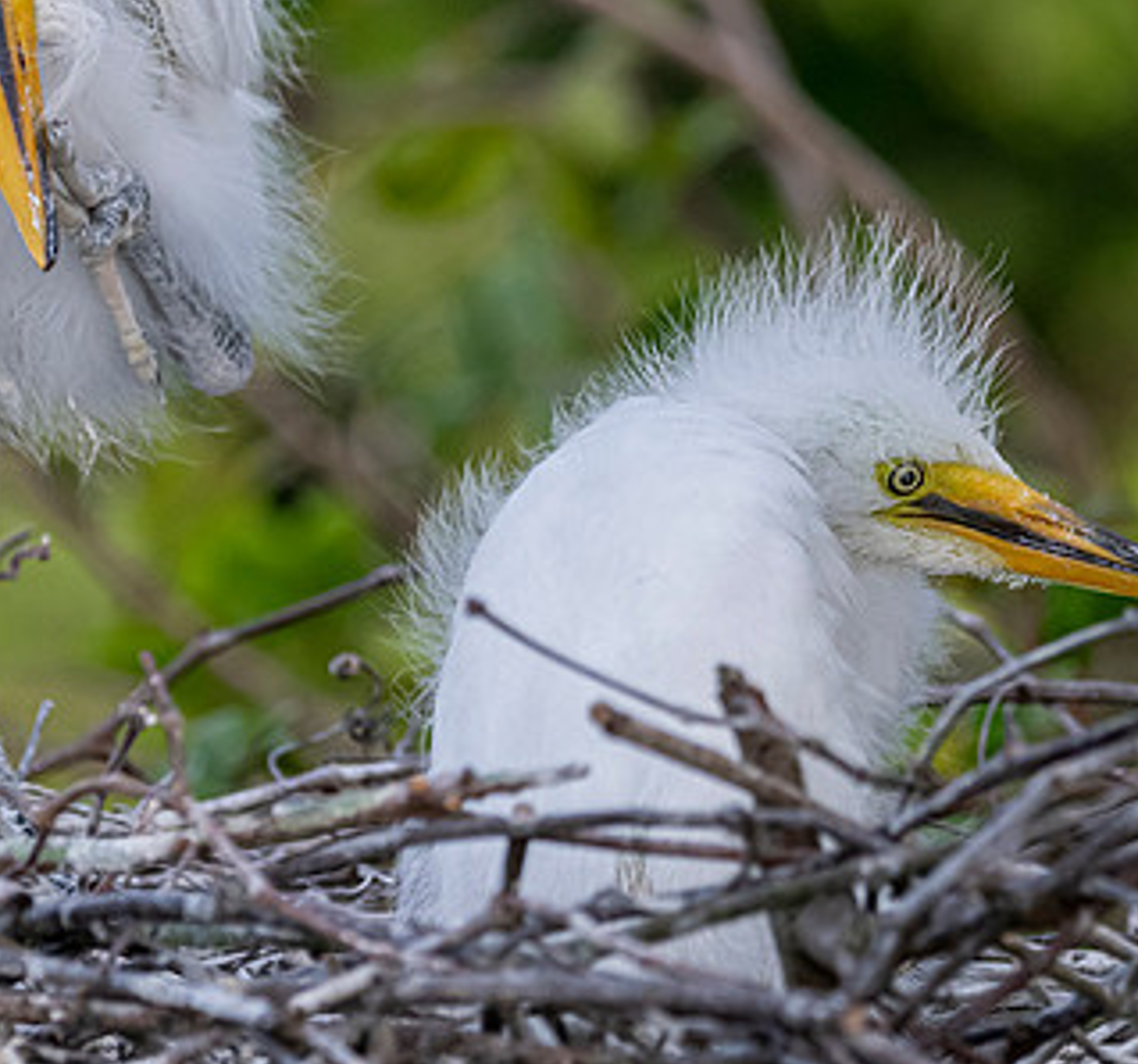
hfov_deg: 3.2
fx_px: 20658
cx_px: 960
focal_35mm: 574
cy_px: 389
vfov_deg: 2.9
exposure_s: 1/2000
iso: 2000
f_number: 7.1
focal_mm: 260
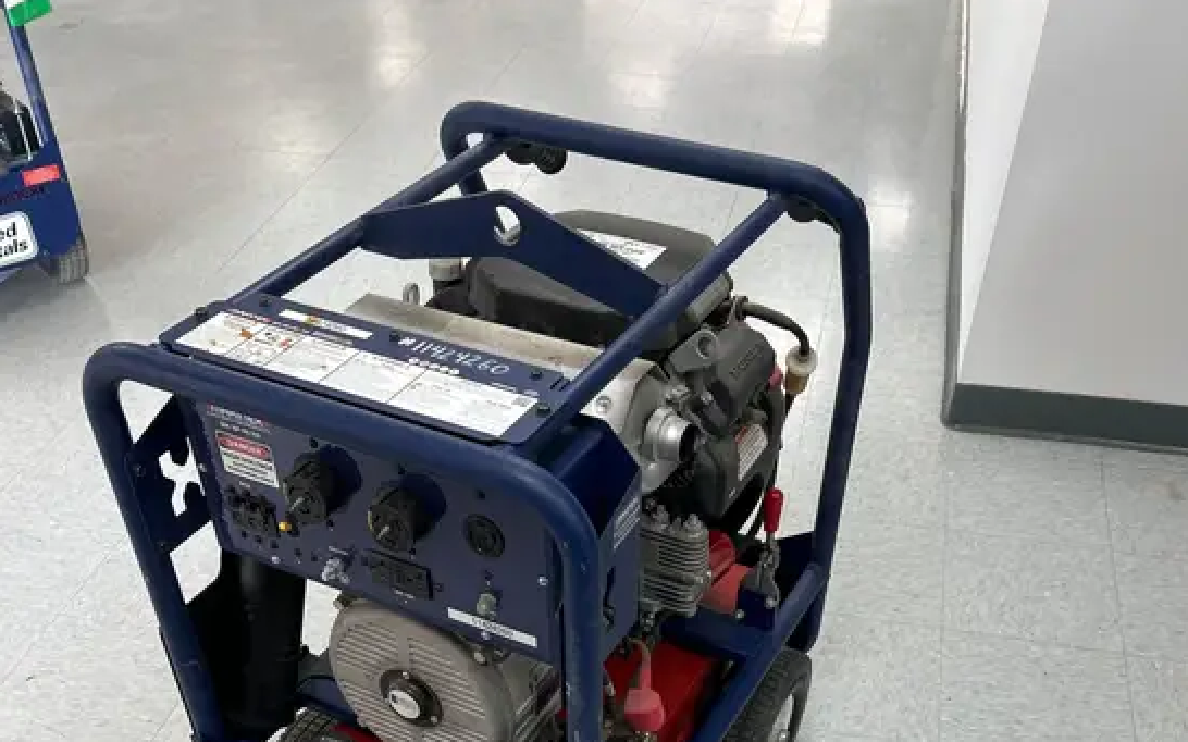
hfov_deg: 52.8
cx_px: 596
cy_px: 789
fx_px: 1198
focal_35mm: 37
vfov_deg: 31.1
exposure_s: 1/120
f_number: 1.5
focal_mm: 5.7
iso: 100
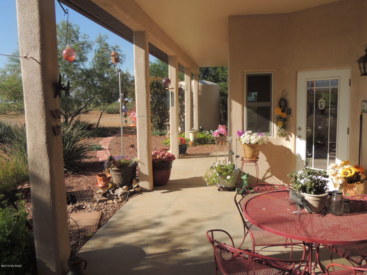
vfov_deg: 46.8
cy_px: 138
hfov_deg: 60.0
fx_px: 318
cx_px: 184
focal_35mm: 30
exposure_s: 1/1000
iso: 100
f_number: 3.1
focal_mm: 5.3
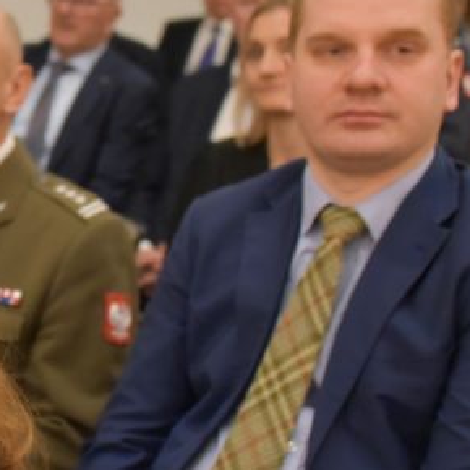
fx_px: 1475
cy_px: 282
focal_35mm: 96
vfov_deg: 18.1
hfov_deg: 17.2
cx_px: -112
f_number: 3.8
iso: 6400
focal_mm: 32
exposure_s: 1/50
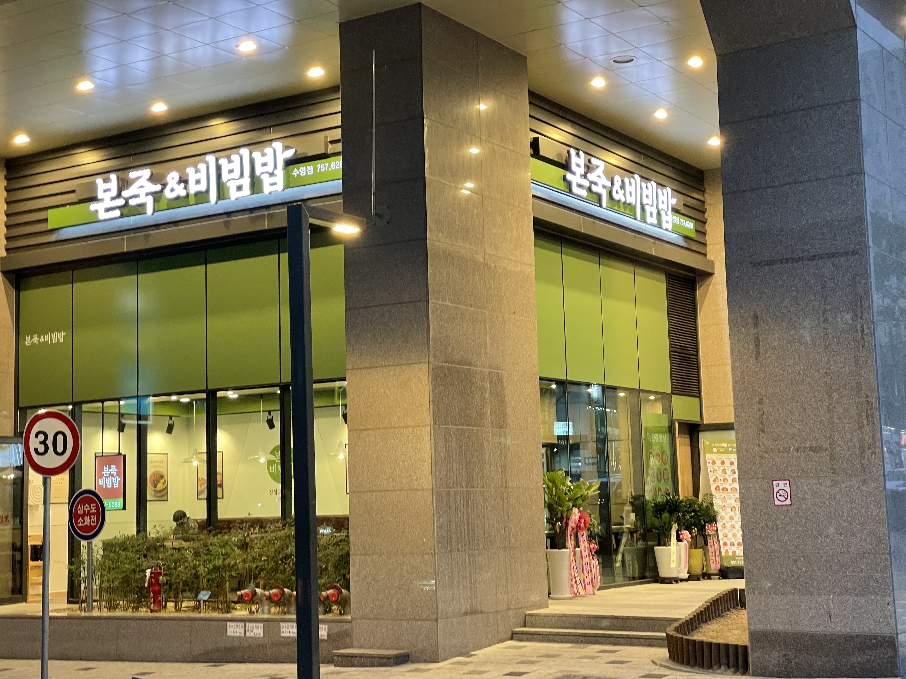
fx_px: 1466
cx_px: 434
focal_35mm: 56
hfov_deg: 34.3
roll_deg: +2.3
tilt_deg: +8.5
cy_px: 347
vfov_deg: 26.1
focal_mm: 6
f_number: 2
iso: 200
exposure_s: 1/60
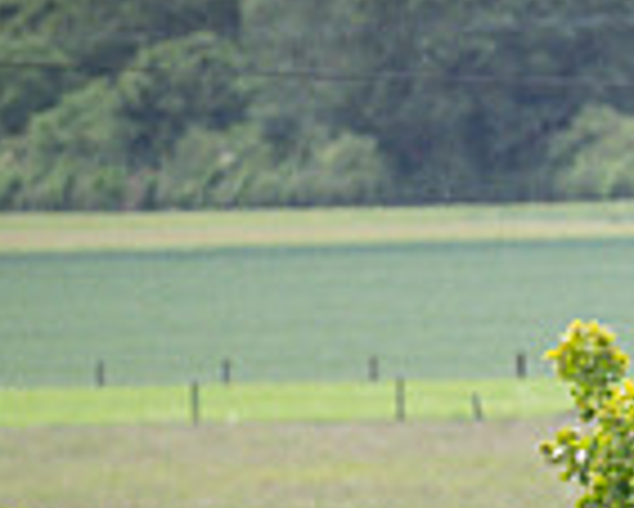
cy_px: 886
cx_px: 399
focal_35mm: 1135
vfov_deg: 1.4
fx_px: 21312
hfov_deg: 1.7
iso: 400
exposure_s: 1/2000
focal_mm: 125
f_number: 4
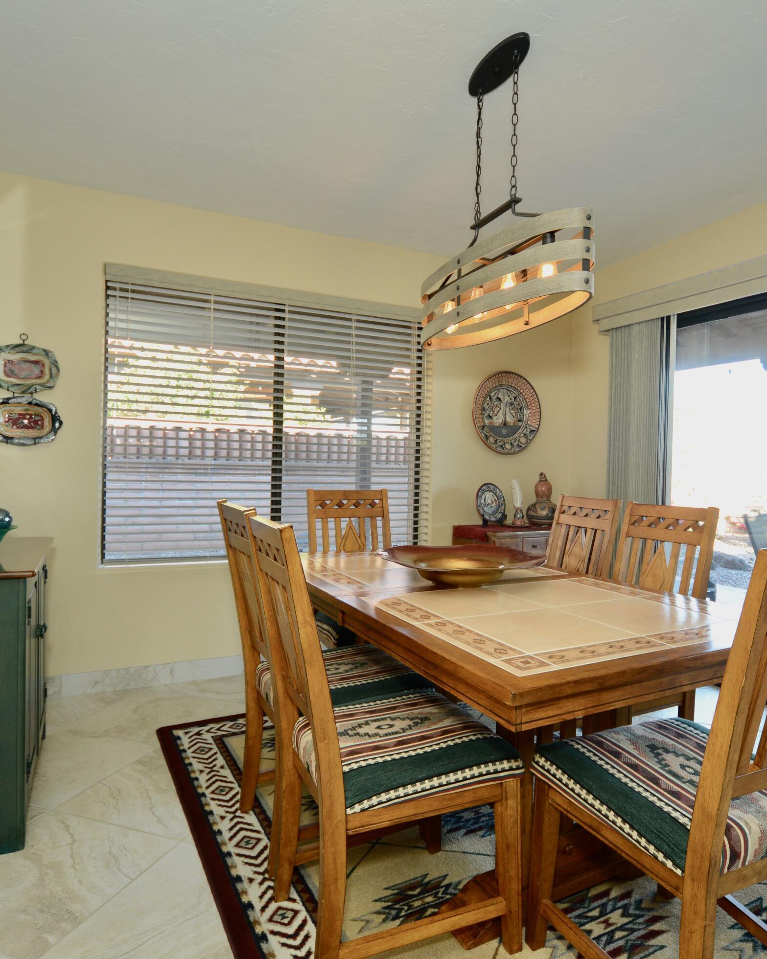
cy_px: 479
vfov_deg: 72.6
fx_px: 653
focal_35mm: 23
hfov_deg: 60.6
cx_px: 436
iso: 800
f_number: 7.1
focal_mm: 16
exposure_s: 1/60
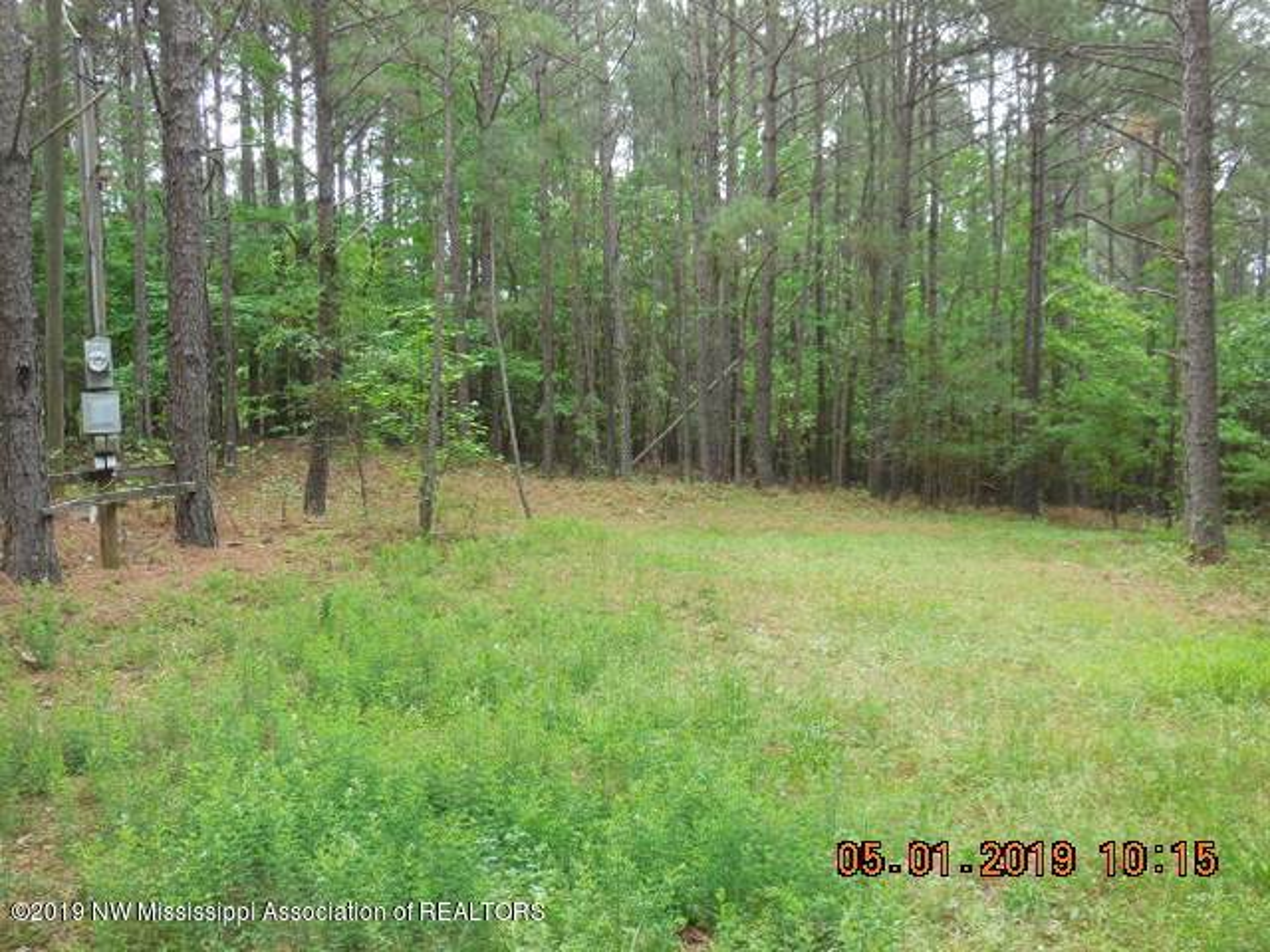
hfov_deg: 46.8
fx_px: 1468
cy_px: 476
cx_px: 635
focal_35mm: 40
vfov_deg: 36.0
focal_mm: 7.1
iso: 125
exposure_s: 1/125
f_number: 3.6
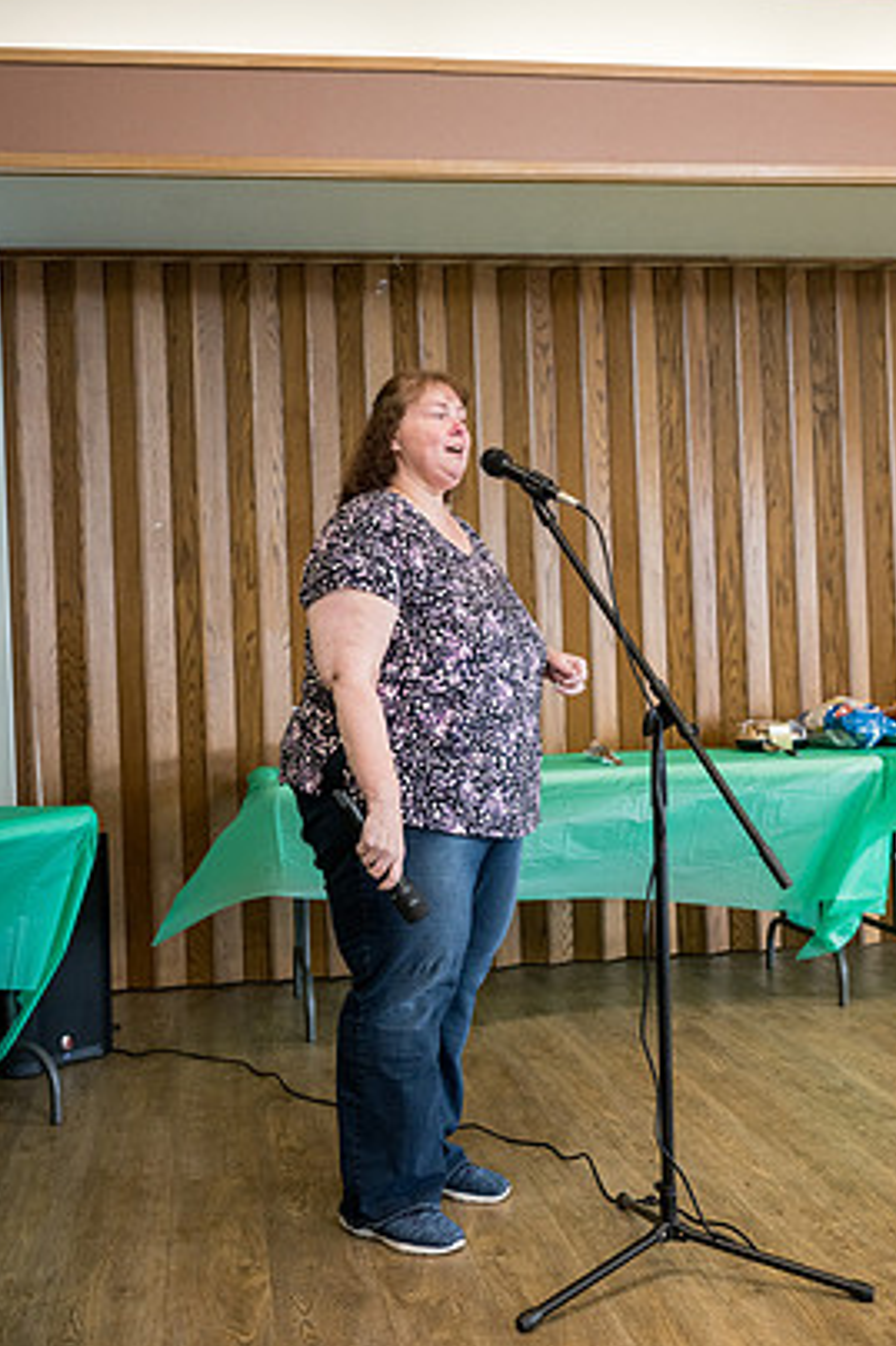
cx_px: 433
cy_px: 630
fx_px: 1457
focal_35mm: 39
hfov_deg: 34.2
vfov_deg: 49.5
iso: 2000
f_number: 3.5
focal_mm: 35
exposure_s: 1/320
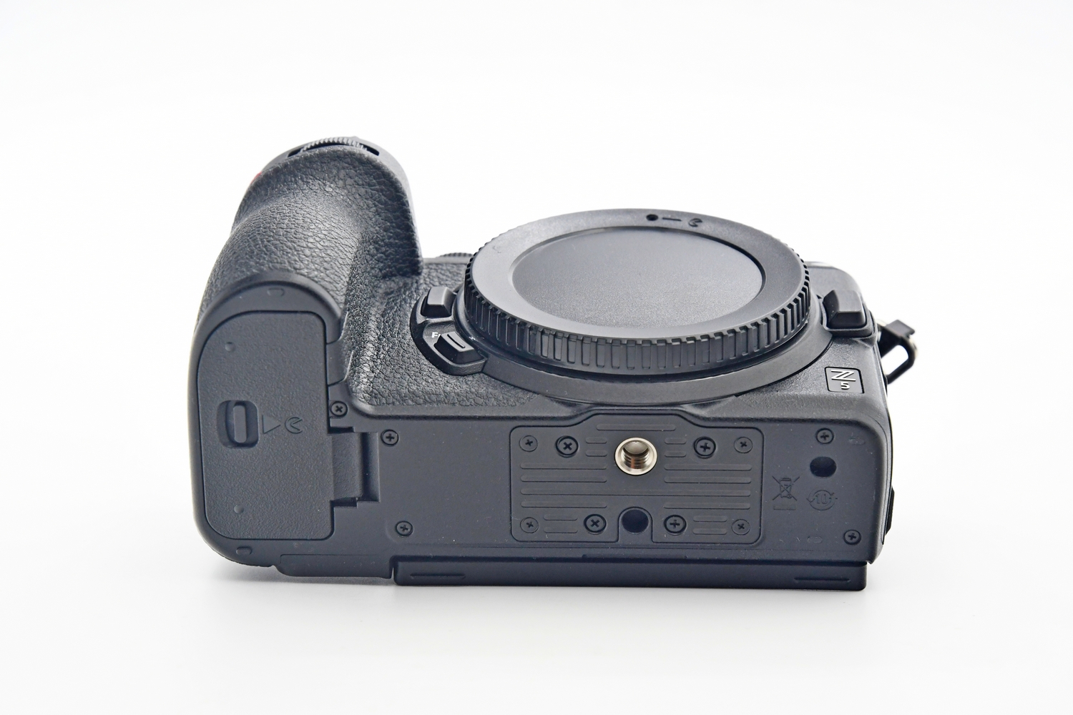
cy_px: 358
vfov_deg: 15.2
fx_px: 2682
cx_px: 536
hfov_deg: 22.6
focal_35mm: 90
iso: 1250
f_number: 8
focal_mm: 60
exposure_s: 1/125
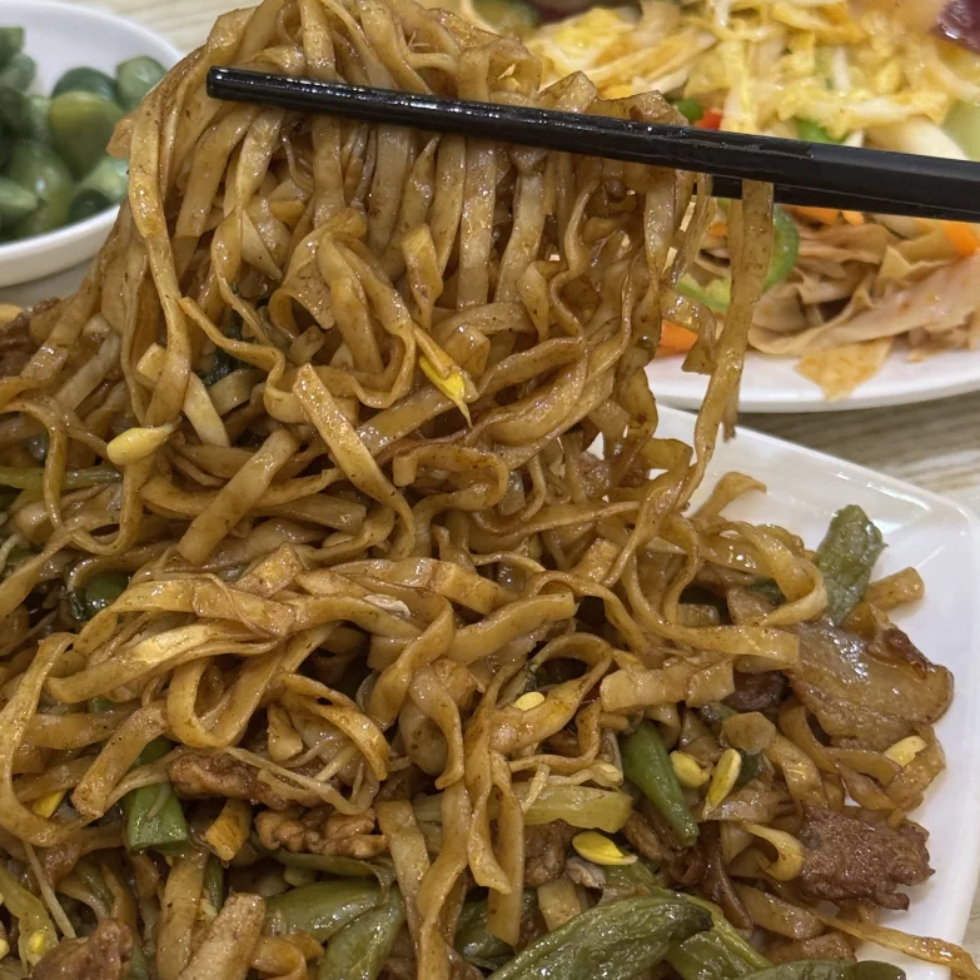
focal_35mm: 78
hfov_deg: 22.1
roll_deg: +0.3
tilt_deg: -42.6
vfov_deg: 22.1
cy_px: 636
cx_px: 339
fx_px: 2498
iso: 200
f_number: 1.78
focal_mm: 6.76
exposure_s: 1/50
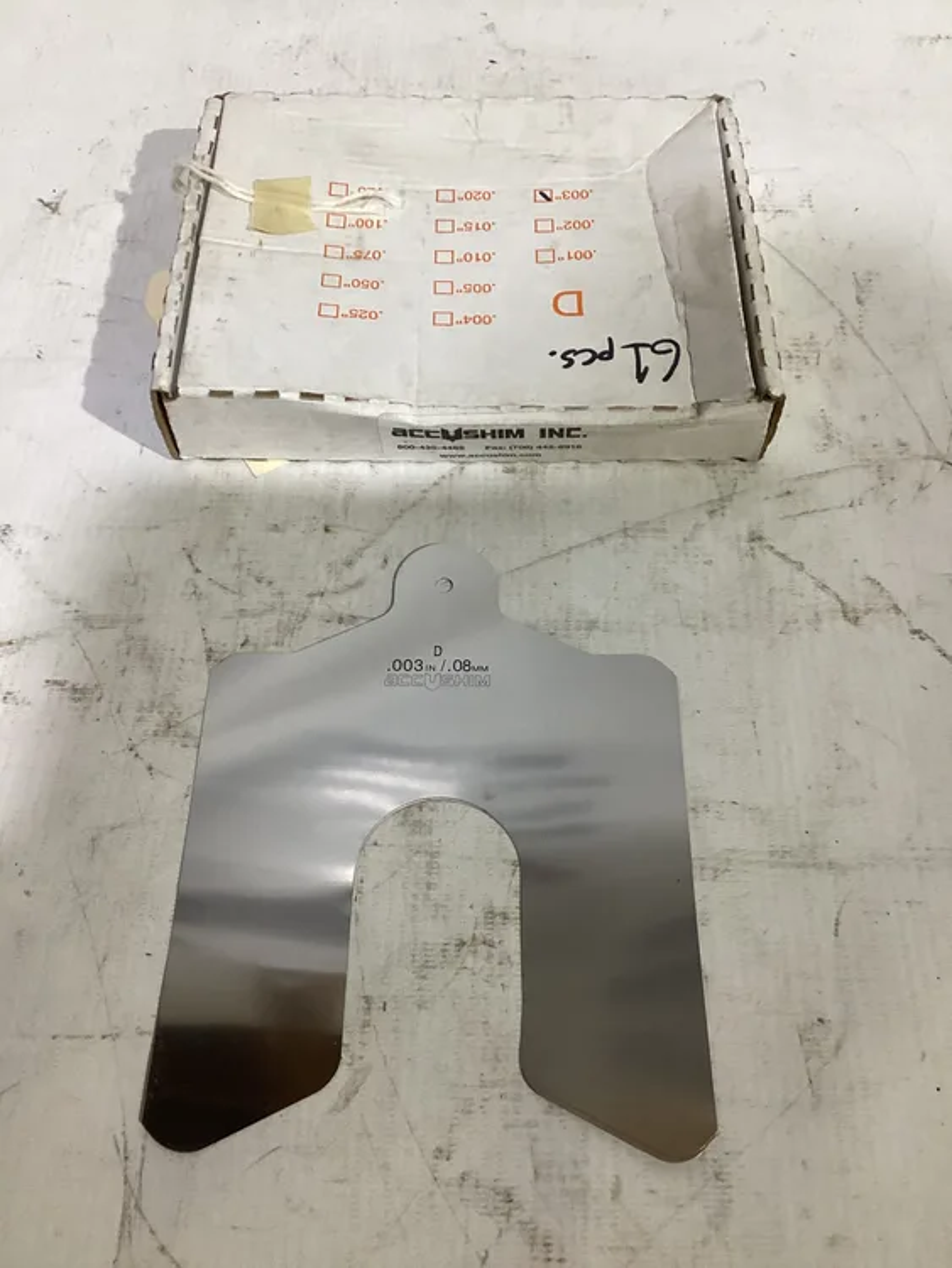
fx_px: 1136
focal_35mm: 31
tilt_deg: -58.3
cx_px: 476
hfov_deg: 45.5
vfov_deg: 58.3
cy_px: 634
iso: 200
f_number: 2.4
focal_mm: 3.3
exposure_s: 1/50
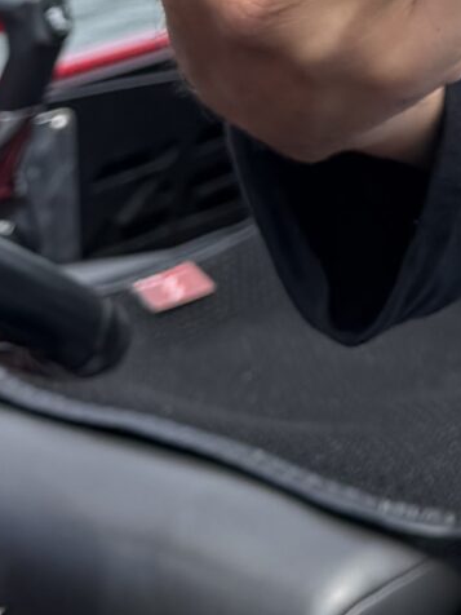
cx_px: 1023
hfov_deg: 10.3
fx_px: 2291
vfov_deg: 13.9
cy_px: -416
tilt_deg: -7.2
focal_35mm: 129
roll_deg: +2.5
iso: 80
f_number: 1.78
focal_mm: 6.76
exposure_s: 1/3145
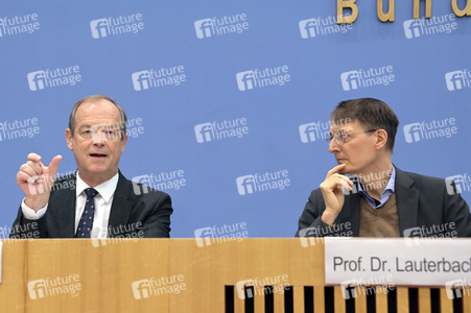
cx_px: 236
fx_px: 732
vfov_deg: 24.2
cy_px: 156
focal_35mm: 56
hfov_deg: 35.7
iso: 4000
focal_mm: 56
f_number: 5.6
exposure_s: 1/400
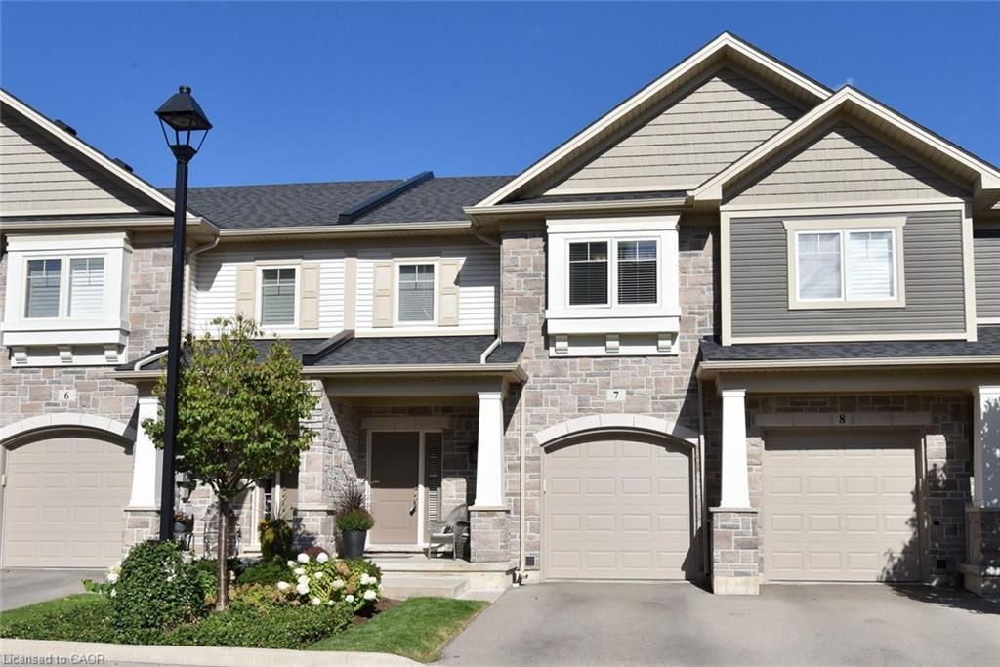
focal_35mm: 22
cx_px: 500
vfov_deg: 57.2
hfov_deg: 78.6
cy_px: 334
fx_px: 611
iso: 500
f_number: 14
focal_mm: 22
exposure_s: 1/800
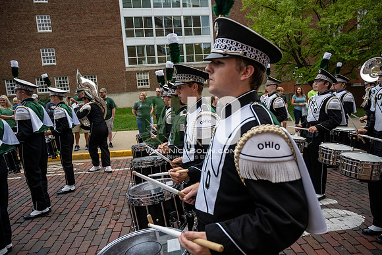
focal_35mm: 24
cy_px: 128
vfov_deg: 53.2
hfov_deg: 73.7
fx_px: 255
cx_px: 191
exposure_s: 1/1600
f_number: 4
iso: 500
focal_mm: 24
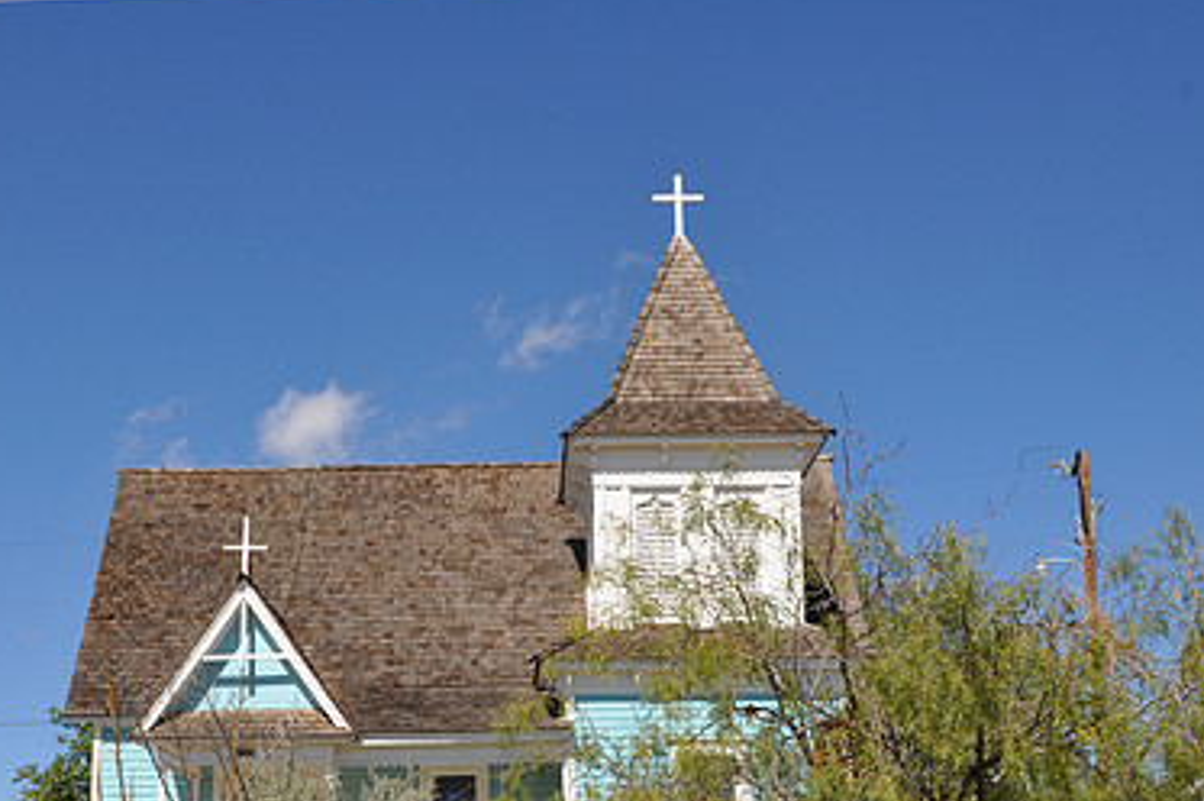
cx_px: 478
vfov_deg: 23.9
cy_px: 599
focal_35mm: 56
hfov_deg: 35.5
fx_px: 1871
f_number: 13
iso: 200
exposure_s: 1/160
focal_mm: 24
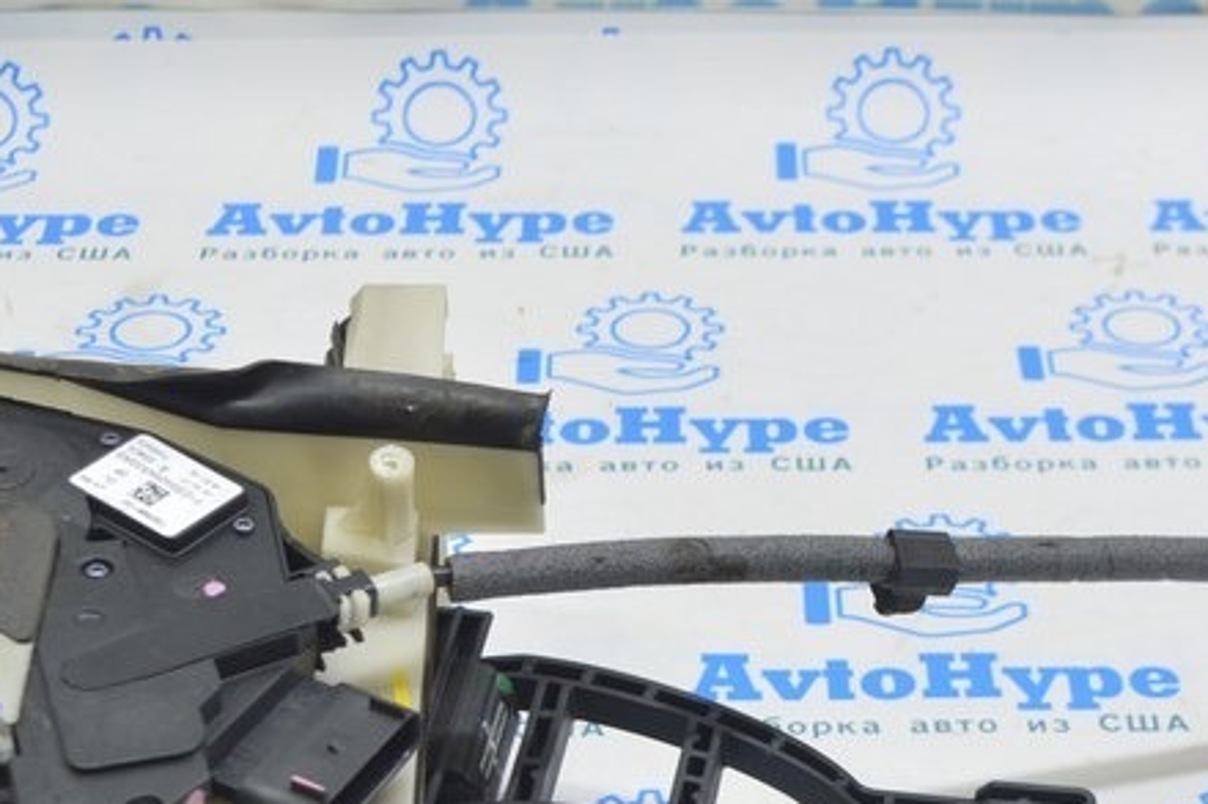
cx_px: 851
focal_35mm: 101
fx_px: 3393
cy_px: 759
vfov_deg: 13.4
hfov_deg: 20.1
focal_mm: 29
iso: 400
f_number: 5.6
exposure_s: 1/20
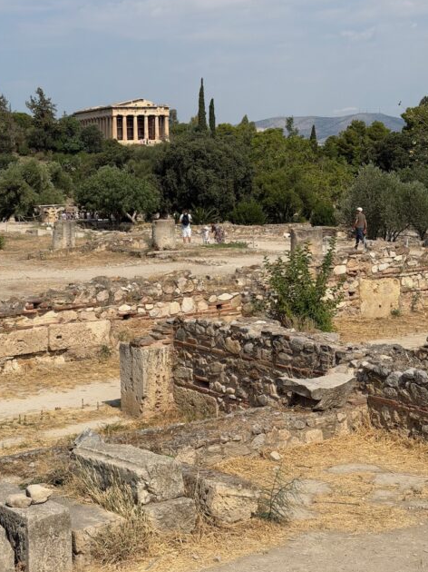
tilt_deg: -5.1
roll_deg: +1.3
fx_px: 1006
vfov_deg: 31.6
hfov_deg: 24.0
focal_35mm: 61
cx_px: 174
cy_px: 222
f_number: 1.78
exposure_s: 1/8772
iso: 64
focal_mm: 6.76
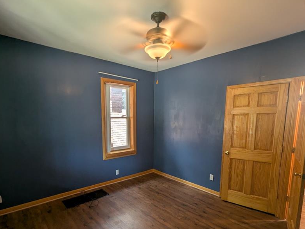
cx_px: 145
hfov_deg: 90.9
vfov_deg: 73.8
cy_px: 140
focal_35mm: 17
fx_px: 150
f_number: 2.2
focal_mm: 1.95
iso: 160
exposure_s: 1/60
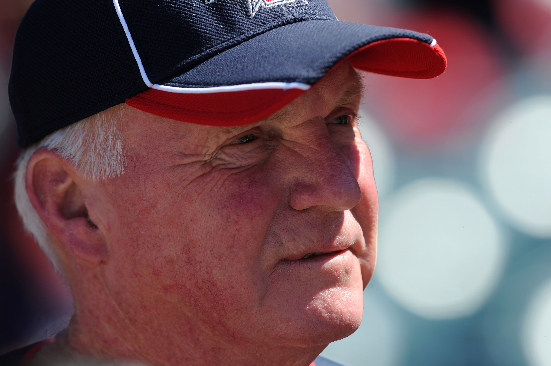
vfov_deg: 3.4
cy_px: 183
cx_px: 276
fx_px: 6118
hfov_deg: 5.2
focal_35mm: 400
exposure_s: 1/640
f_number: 4
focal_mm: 400
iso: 200
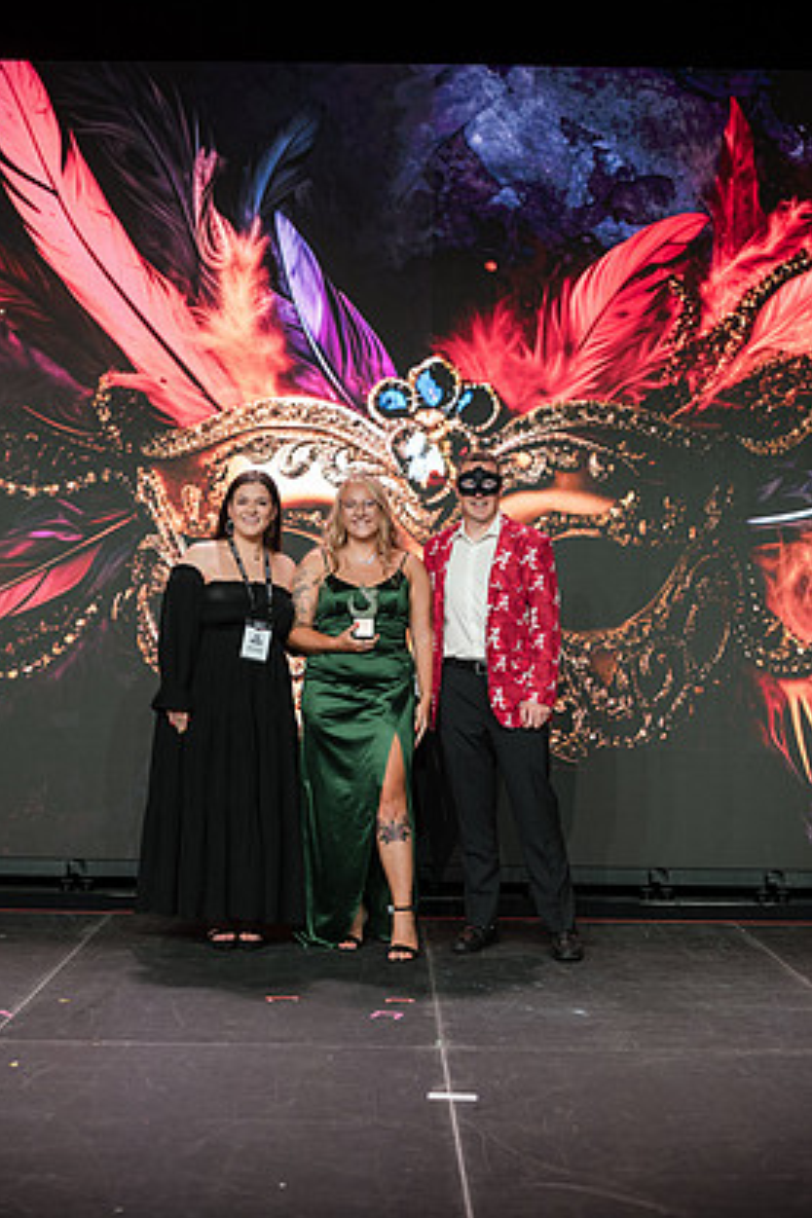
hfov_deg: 25.1
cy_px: 567
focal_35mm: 54
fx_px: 1827
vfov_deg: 36.9
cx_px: 377
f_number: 2.8
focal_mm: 50
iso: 800
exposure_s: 1/160
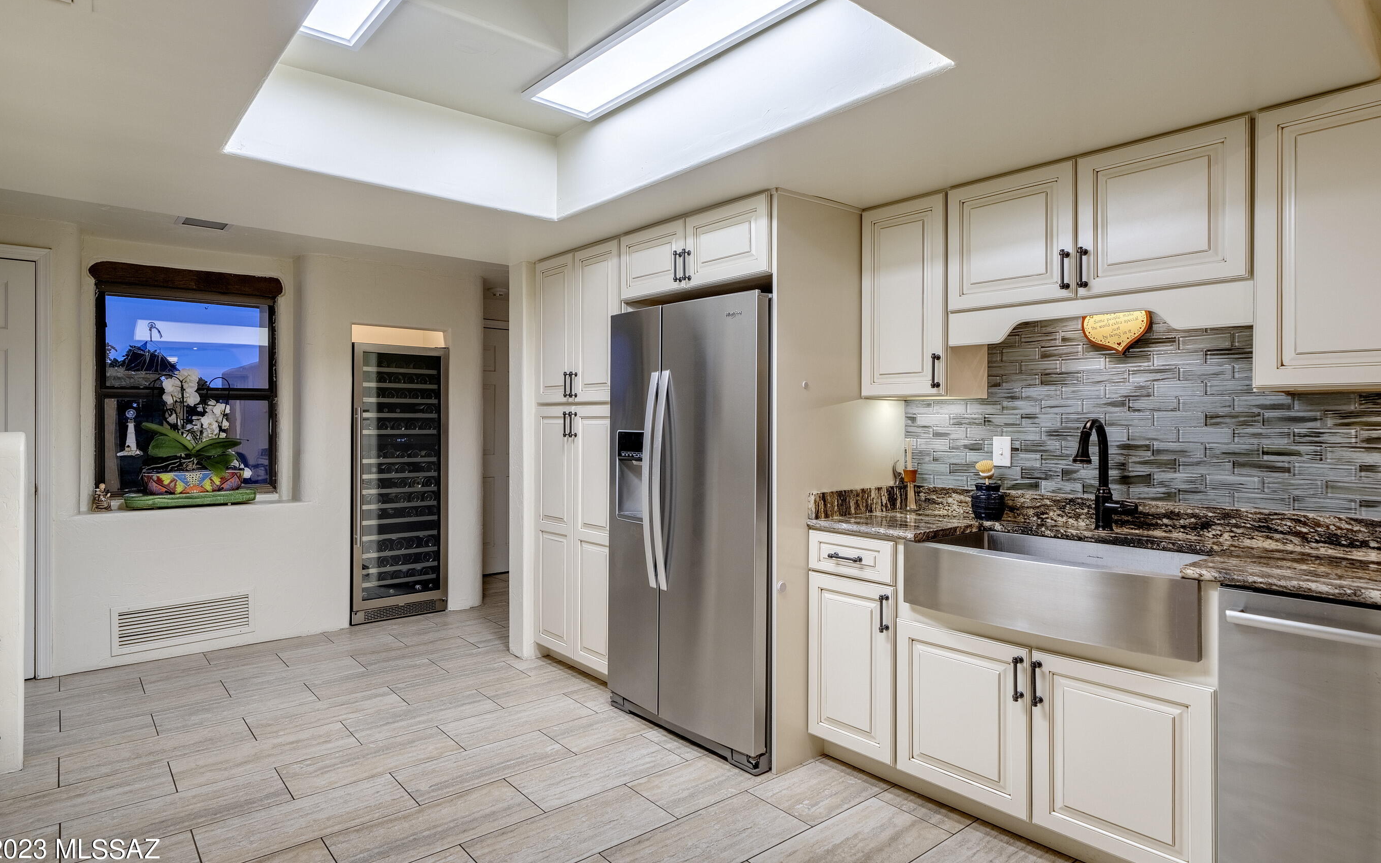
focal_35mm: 19
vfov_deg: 62.2
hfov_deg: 88.0
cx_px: 681
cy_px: 416
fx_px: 715
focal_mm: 18
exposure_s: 1/200
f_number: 8
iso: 200
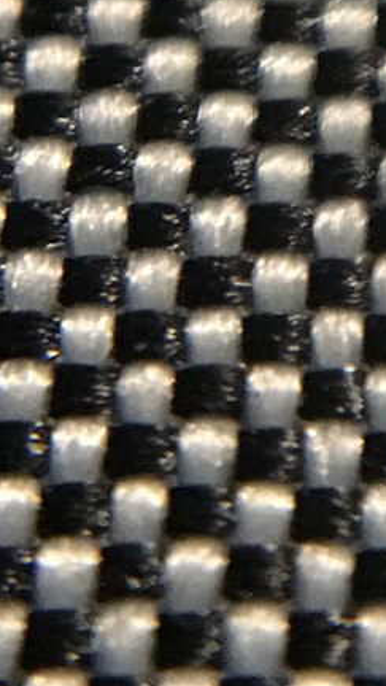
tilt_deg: -66.3
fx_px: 2129
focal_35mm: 117
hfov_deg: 10.2
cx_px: 494
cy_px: 54
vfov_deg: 18.0
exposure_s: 1/15
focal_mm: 4.15
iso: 320
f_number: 2.2
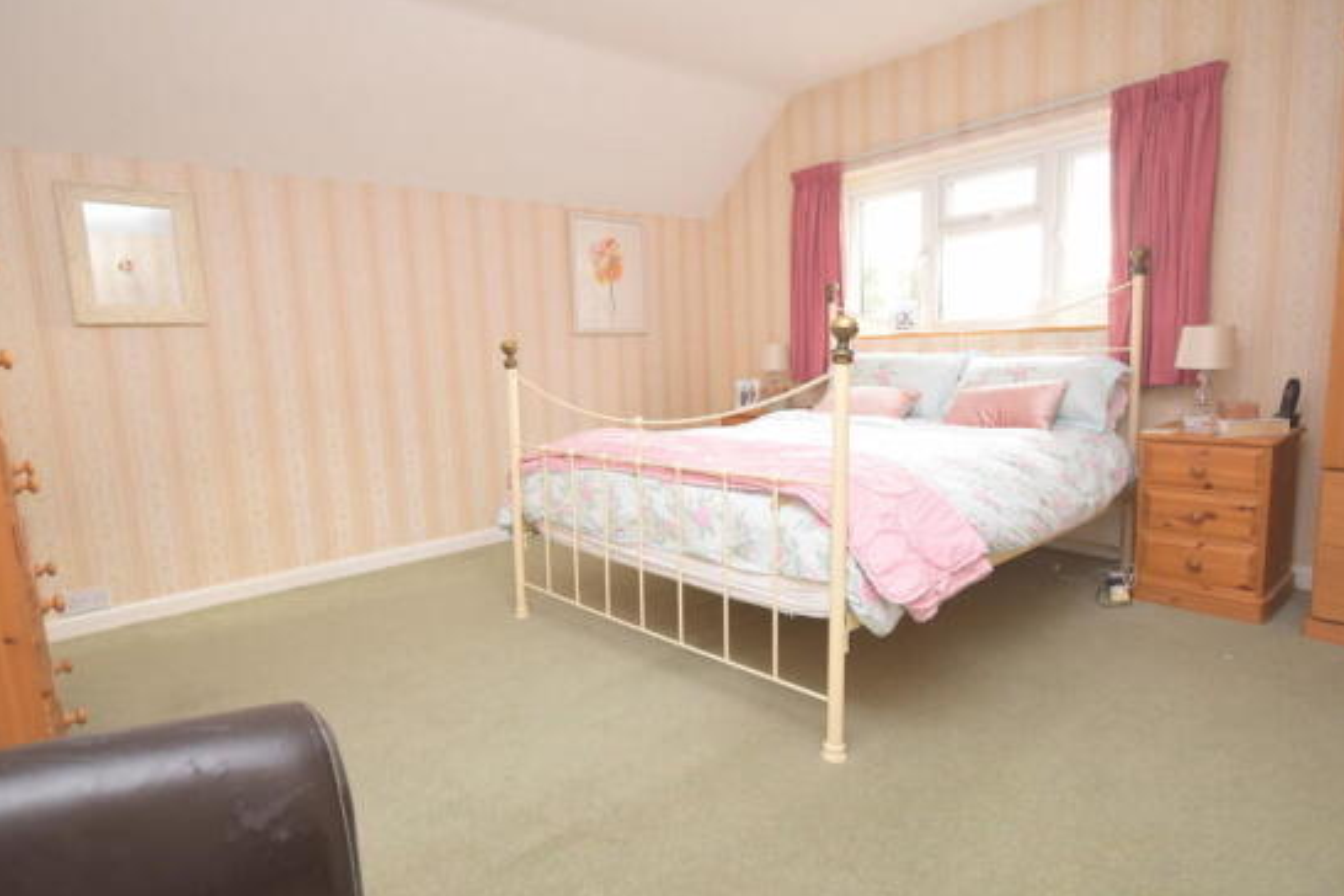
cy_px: 454
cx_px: 681
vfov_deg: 67.4
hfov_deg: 90.0
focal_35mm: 18
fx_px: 672
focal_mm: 10
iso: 640
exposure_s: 1/60
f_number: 4
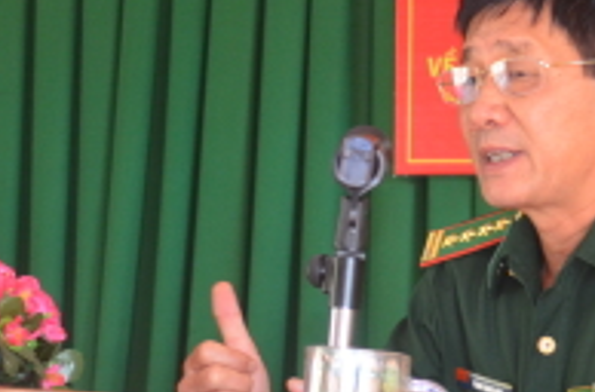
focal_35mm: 153
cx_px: 172
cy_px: 64
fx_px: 2521
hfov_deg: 13.4
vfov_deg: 8.9
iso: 1250
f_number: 5
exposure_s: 1/60
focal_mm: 36
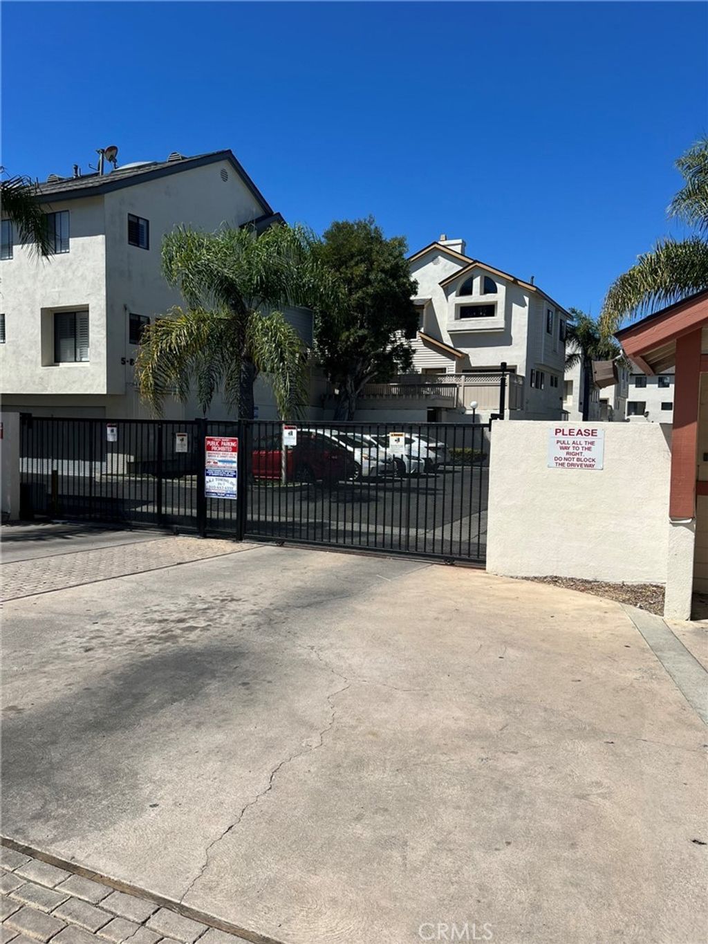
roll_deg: -0.7
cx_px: 354
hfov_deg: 53.1
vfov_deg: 67.3
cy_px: 472
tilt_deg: -3.3
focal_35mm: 26
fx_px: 709
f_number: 1.5
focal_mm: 5.7
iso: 50
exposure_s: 1/6579
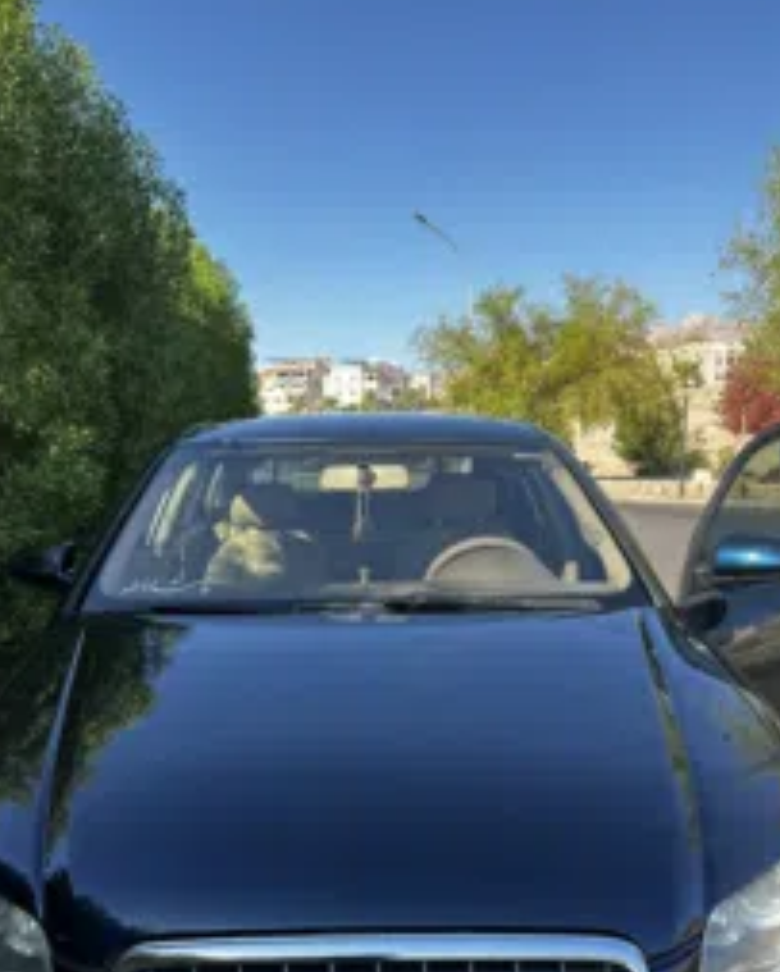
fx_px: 1066
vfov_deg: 48.3
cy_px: 638
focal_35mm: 37
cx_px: 373
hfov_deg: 40.2
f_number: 1.78
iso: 80
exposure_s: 1/1779
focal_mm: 6.86
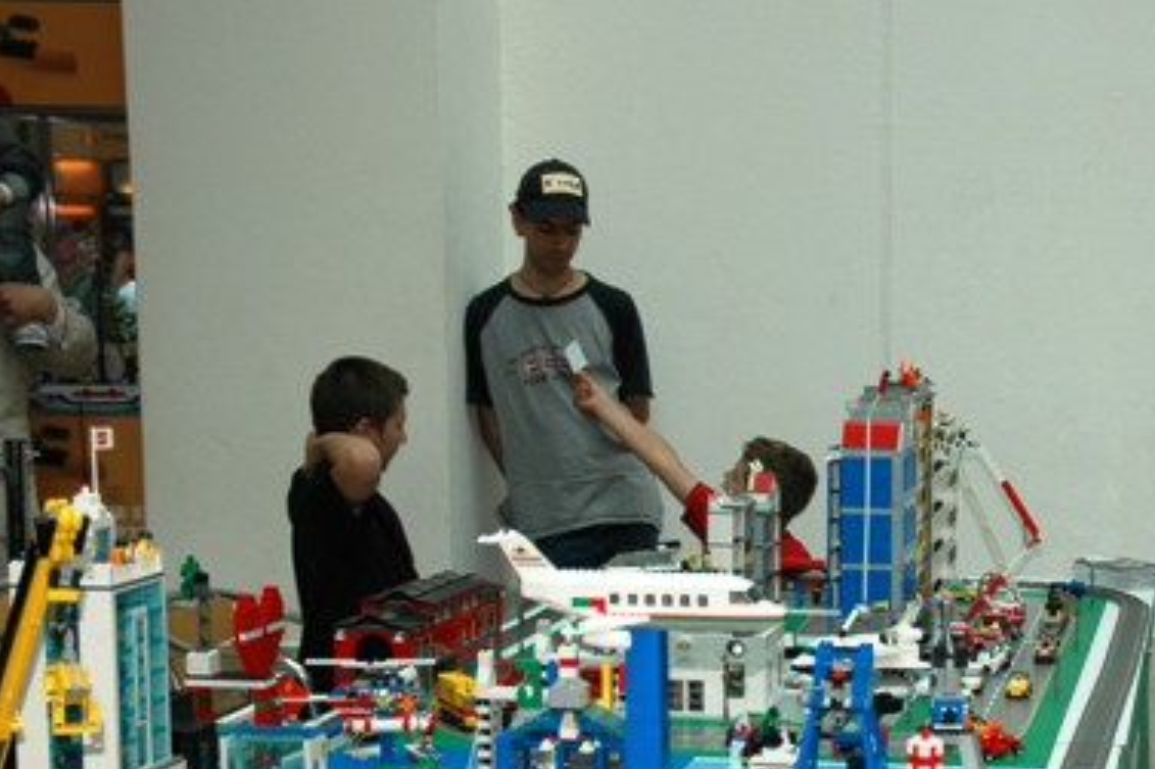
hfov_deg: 26.9
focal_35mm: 74
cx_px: 931
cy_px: 597
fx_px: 2368
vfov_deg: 18.3
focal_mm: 29
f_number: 4
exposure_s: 1/200
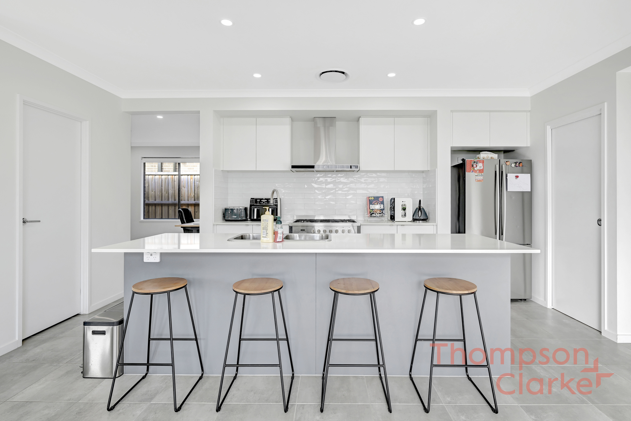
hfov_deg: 91.6
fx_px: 307
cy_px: 210
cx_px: 316
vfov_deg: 68.9
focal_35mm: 18
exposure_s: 1/20
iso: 100
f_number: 4.5
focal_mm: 17.5
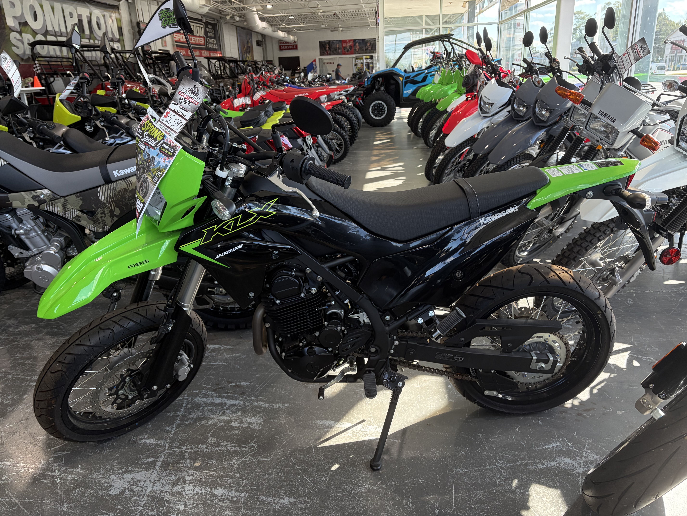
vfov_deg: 53.1
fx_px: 516
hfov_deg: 67.3
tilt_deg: -19.5
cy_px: 258
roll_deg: +2.6
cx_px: 344
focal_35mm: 26
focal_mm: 5.96
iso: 100
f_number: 1.6
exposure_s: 1/225
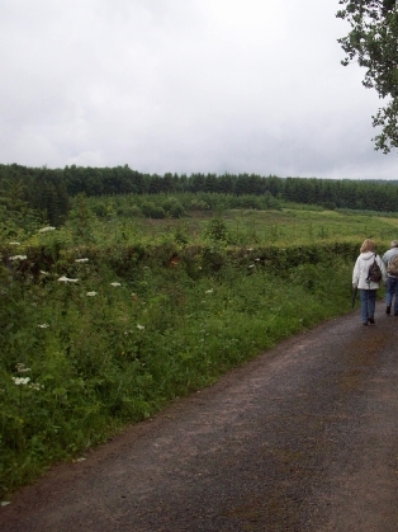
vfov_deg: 36.2
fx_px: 813
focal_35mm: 53
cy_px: 250
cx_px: 337
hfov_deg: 26.8
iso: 80
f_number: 5.6
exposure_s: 1/209
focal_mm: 6.2
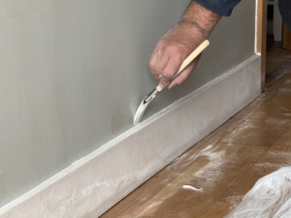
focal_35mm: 121
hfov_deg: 16.3
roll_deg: -0.5
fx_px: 1017
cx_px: 146
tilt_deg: -11.9
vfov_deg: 12.2
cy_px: 110
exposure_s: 1/99
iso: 200
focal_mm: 15.66
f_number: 2.8
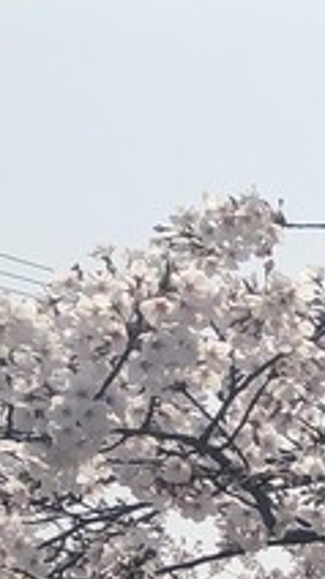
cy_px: 1060
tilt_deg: -3.4
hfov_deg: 5.6
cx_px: 1508
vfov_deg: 11.5
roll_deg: +3.3
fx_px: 2655
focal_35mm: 173
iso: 20
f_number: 1.8
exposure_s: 1/2703
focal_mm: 3.99
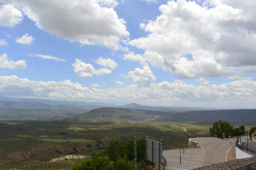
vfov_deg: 37.9
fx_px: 249
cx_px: 128
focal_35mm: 35
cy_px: 85
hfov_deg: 54.4
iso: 160
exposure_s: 1/1600
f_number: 5.6
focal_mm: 13
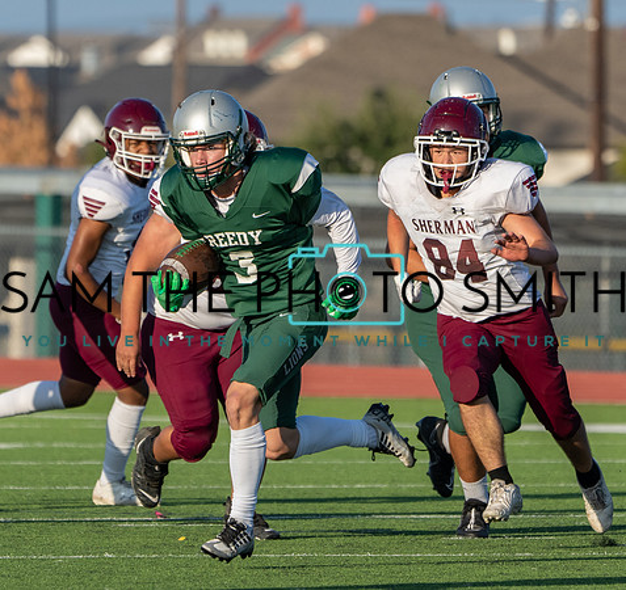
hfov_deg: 2.7
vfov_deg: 2.6
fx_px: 13170
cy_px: 271
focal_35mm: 662
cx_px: 349
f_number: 5.6
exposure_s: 1/1250
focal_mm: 300
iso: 320
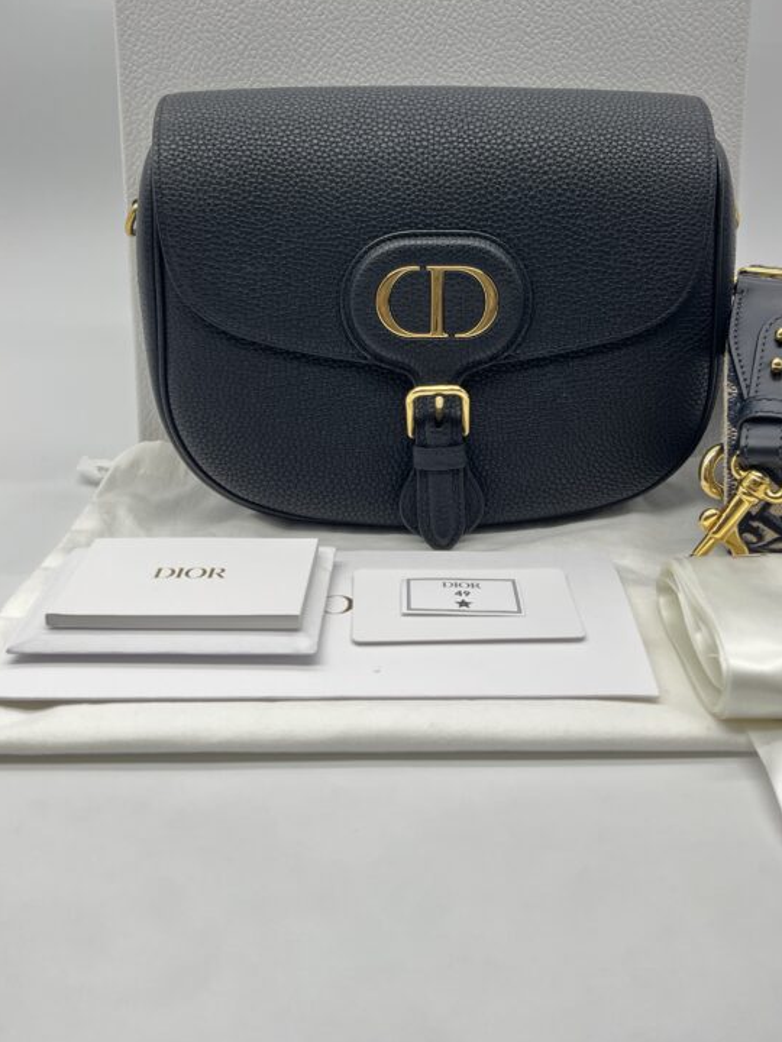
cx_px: 436
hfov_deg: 38.6
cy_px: 329
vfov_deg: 49.1
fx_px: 1114
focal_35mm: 37
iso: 50
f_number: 1.5
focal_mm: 5.7
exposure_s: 1/100
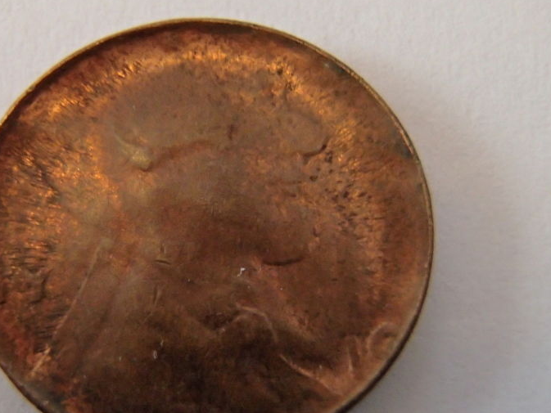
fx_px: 876
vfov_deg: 26.5
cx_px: 182
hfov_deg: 34.6
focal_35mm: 55
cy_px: 231
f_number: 4.7
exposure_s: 1/160
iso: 640
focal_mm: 6.64
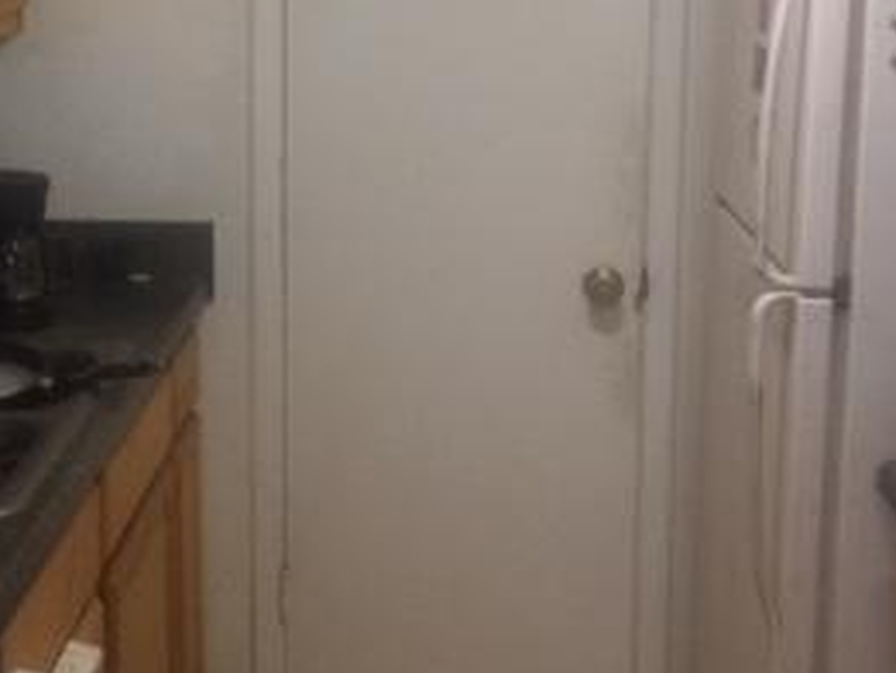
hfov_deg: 25.9
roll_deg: +1.7
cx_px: -10
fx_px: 1839
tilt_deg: -9.2
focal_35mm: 71
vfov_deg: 20.6
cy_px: 185
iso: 160
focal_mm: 4.15
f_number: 2.2
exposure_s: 1/30
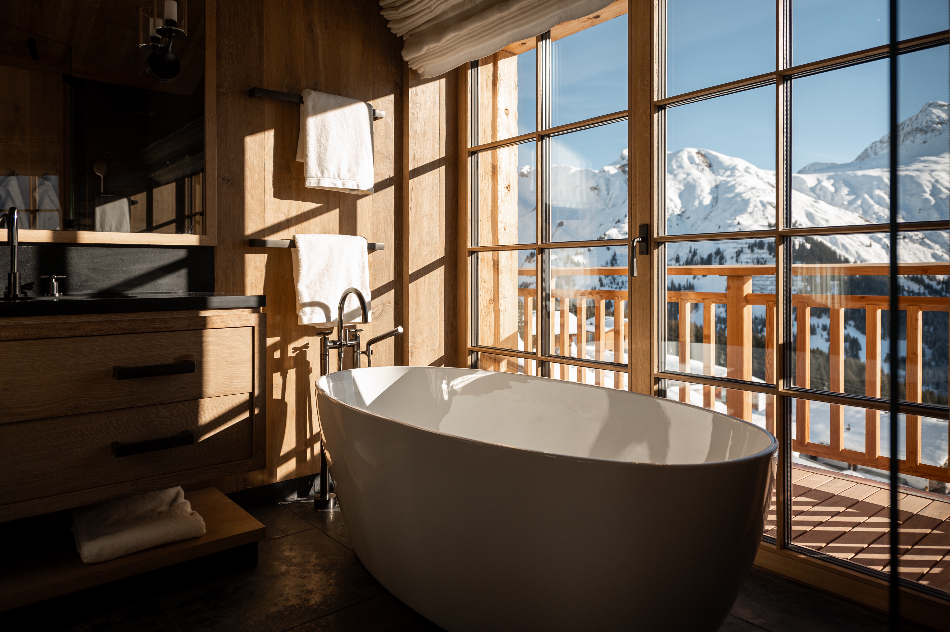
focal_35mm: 24
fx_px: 633
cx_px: 475
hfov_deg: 73.8
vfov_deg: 53.1
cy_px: 316
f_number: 4
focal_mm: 24
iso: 100
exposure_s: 1/500
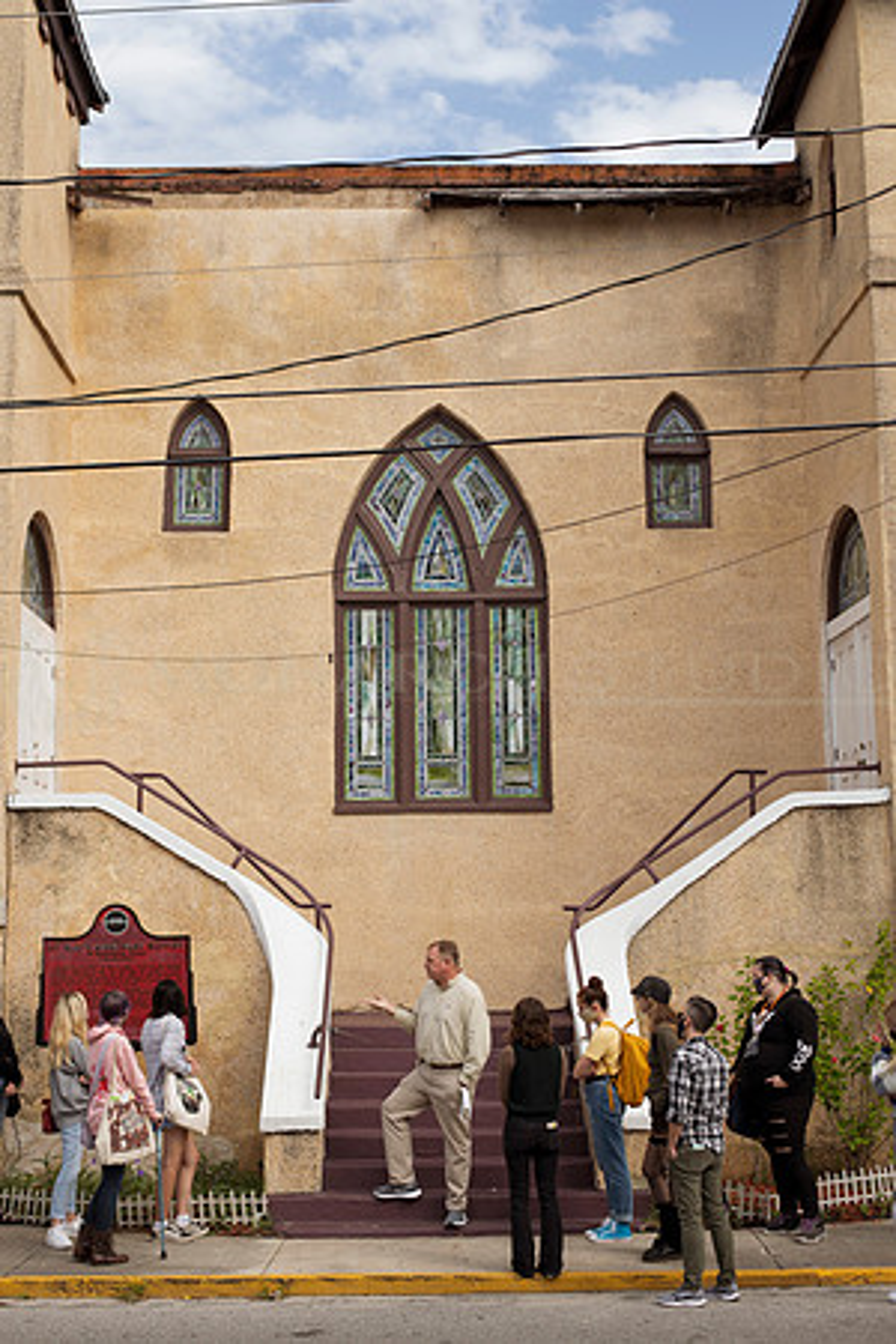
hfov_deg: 27.0
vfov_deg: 39.6
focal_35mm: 50
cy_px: 672
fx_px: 1867
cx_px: 448
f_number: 4
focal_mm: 50
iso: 31
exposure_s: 1/250
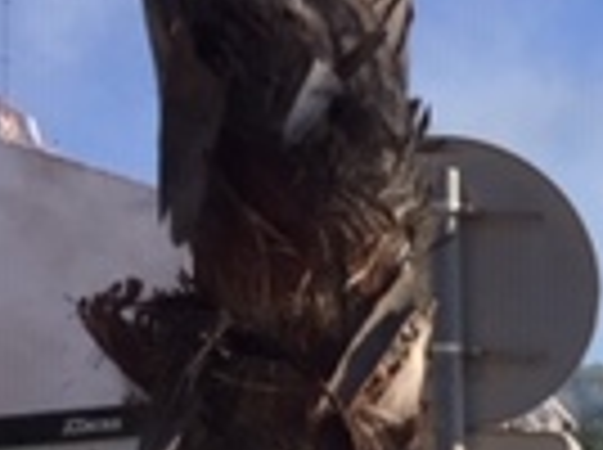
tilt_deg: +0.8
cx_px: 1287
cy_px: 760
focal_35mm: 139
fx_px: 2417
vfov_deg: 10.1
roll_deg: -1.1
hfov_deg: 12.2
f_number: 2.2
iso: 32
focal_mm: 4.15
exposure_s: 1/2475
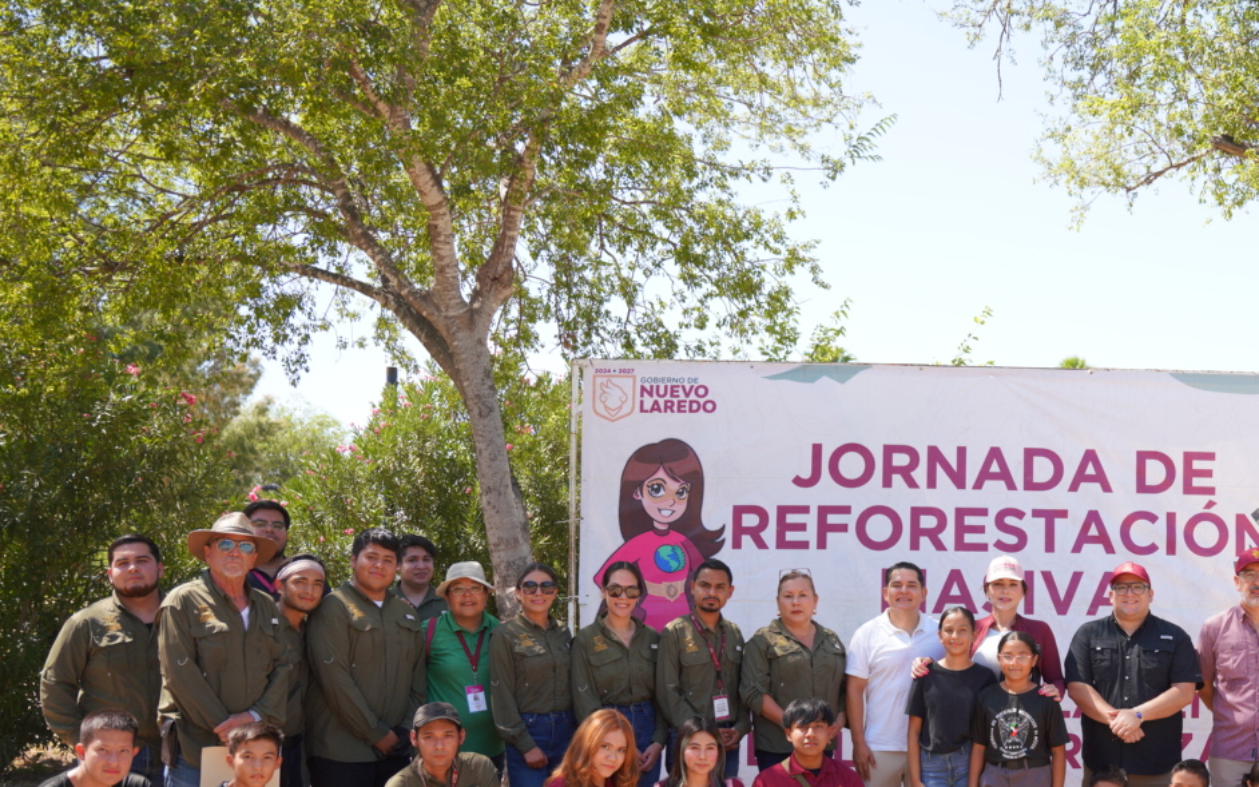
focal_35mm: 42
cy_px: 571
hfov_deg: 44.8
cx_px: 1014
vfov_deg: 30.1
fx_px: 1441
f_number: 2.8
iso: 100
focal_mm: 24
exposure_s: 1/500
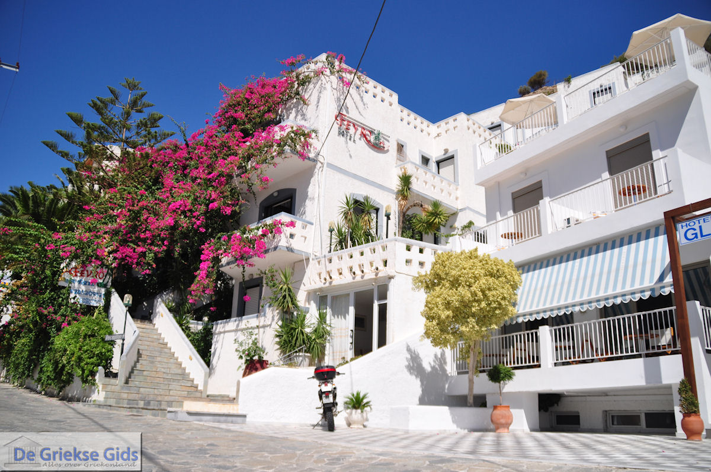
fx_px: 533
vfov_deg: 47.8
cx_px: 356
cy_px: 236
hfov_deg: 67.4
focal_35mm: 27
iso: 200
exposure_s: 1/4000
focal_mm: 18
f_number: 4
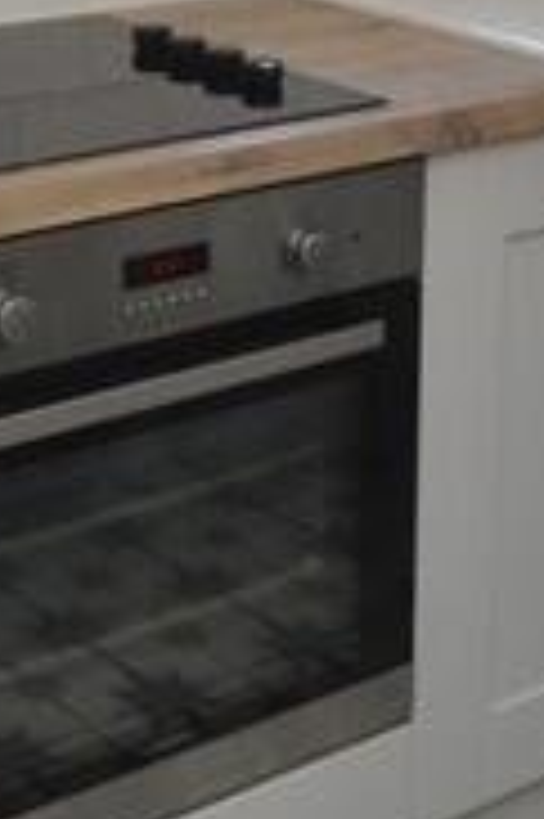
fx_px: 2108
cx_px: 432
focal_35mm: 93
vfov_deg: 21.4
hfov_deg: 14.6
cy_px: 63
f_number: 5.6
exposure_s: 1/60
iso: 400
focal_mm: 11
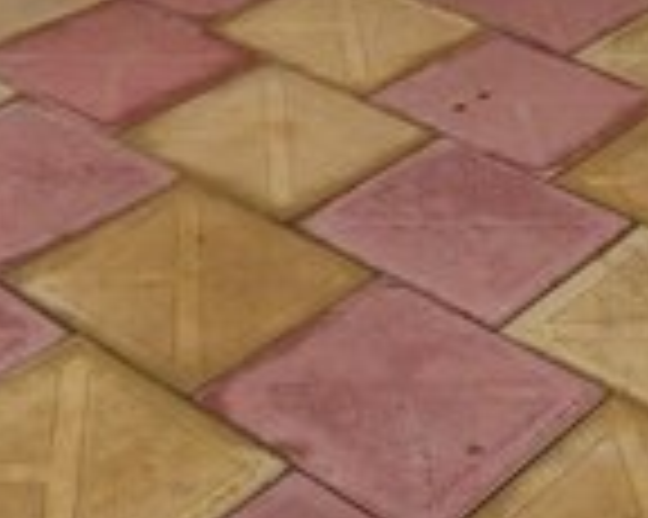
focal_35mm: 91
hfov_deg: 21.0
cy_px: -491
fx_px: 1744
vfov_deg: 14.3
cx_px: 432
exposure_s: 1/262
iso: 40
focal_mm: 3.7
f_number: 1.9
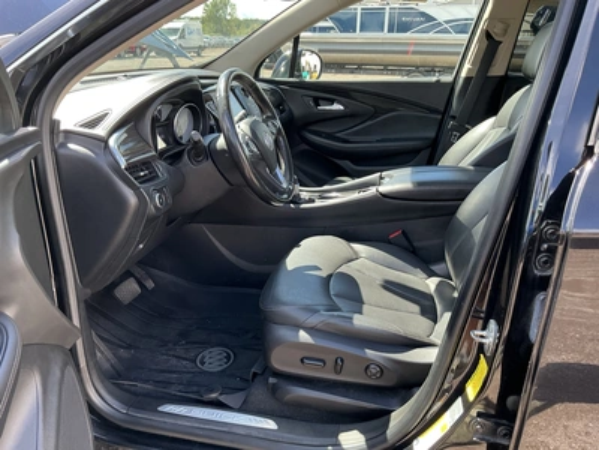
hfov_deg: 63.4
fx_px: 485
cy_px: 225
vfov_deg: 49.7
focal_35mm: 28
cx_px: 300
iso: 25
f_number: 1.8
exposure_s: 1/122
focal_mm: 3
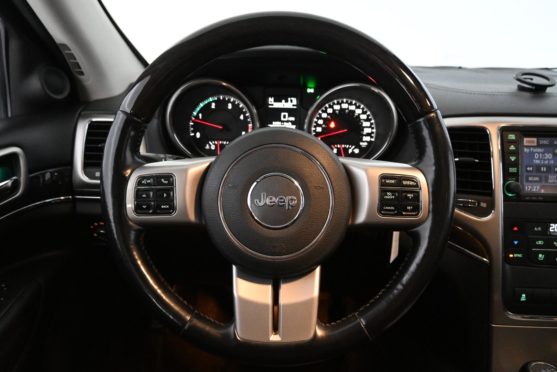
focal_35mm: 28
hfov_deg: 65.9
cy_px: 186
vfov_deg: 46.8
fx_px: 429
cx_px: 278
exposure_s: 1/60
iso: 6400
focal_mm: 18.5
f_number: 4
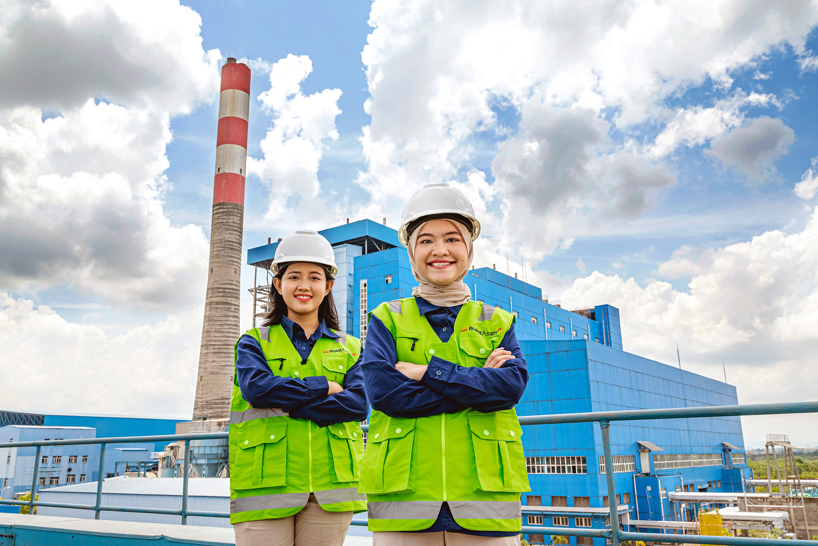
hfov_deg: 63.6
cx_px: 409
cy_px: 273
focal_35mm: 29
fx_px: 659
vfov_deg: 45.0
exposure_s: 1/320
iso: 100
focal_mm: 29
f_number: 9
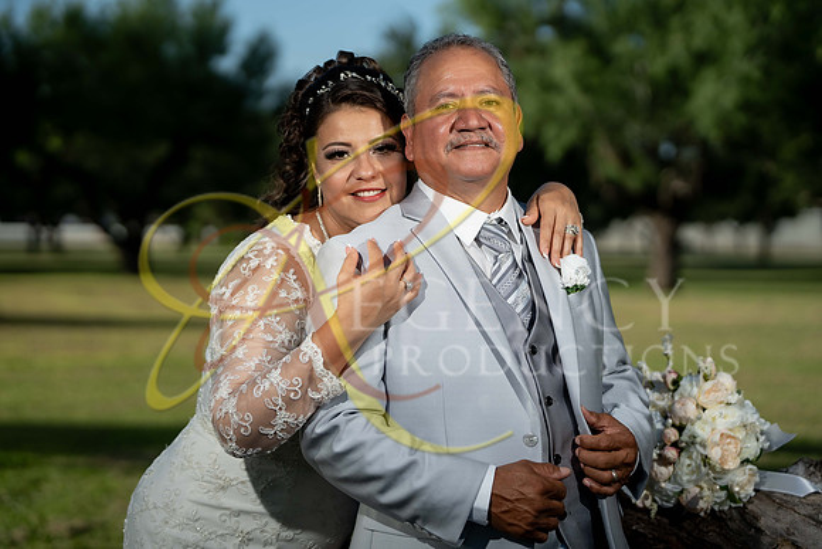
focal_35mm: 79
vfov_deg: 17.3
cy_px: 274
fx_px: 1804
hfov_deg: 25.7
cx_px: 411
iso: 200
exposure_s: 1/4000
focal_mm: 79
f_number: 2.5
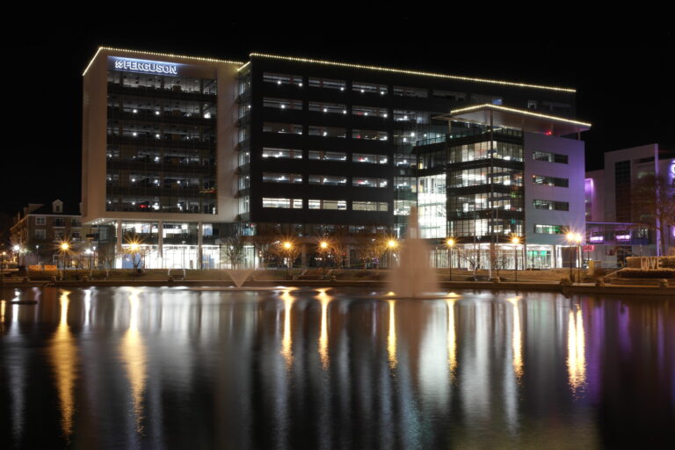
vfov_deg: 31.2
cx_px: 338
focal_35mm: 43
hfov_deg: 45.4
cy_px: 225
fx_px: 806
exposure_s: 25
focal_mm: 28
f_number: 22
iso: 100
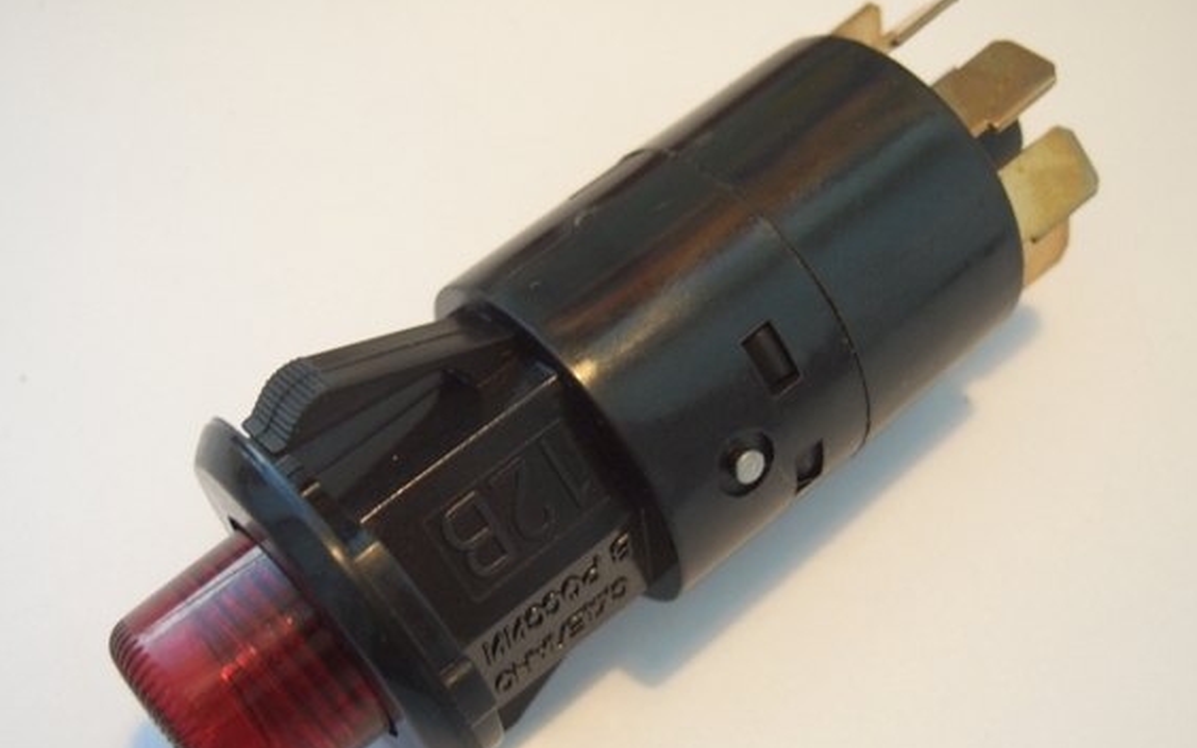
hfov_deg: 42.6
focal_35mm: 47
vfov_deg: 27.4
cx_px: 593
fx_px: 1533
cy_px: 421
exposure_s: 1/100
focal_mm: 8
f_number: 2.8
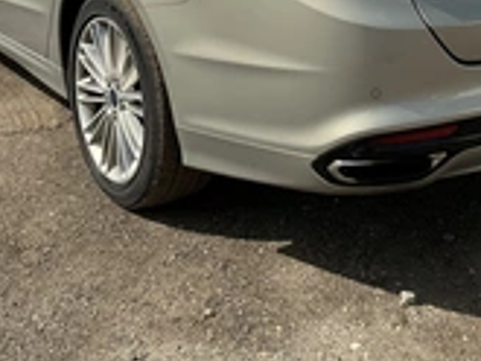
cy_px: -67
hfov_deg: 28.5
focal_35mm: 68
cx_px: 294
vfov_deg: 20.3
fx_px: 946
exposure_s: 1/2320
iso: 25
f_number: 1.8
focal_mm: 3
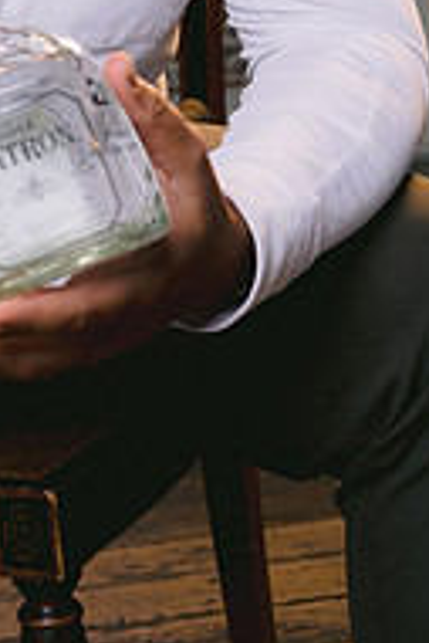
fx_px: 1481
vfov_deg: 23.0
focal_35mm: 83
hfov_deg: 16.1
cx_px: -17
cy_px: -71
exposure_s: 1/125
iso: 200
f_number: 5.6
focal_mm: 35
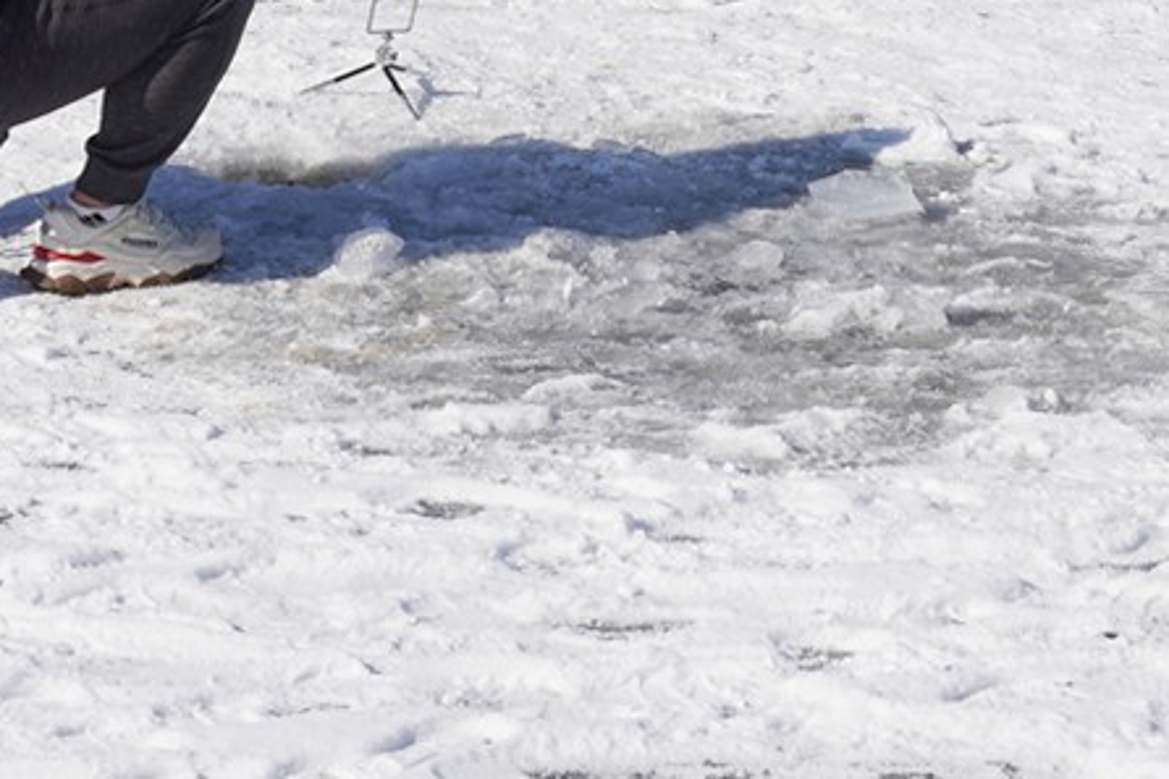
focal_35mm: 148
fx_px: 4804
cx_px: 739
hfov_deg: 13.9
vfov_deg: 9.0
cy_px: -383
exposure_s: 1/100
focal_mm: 33
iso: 100
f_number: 20
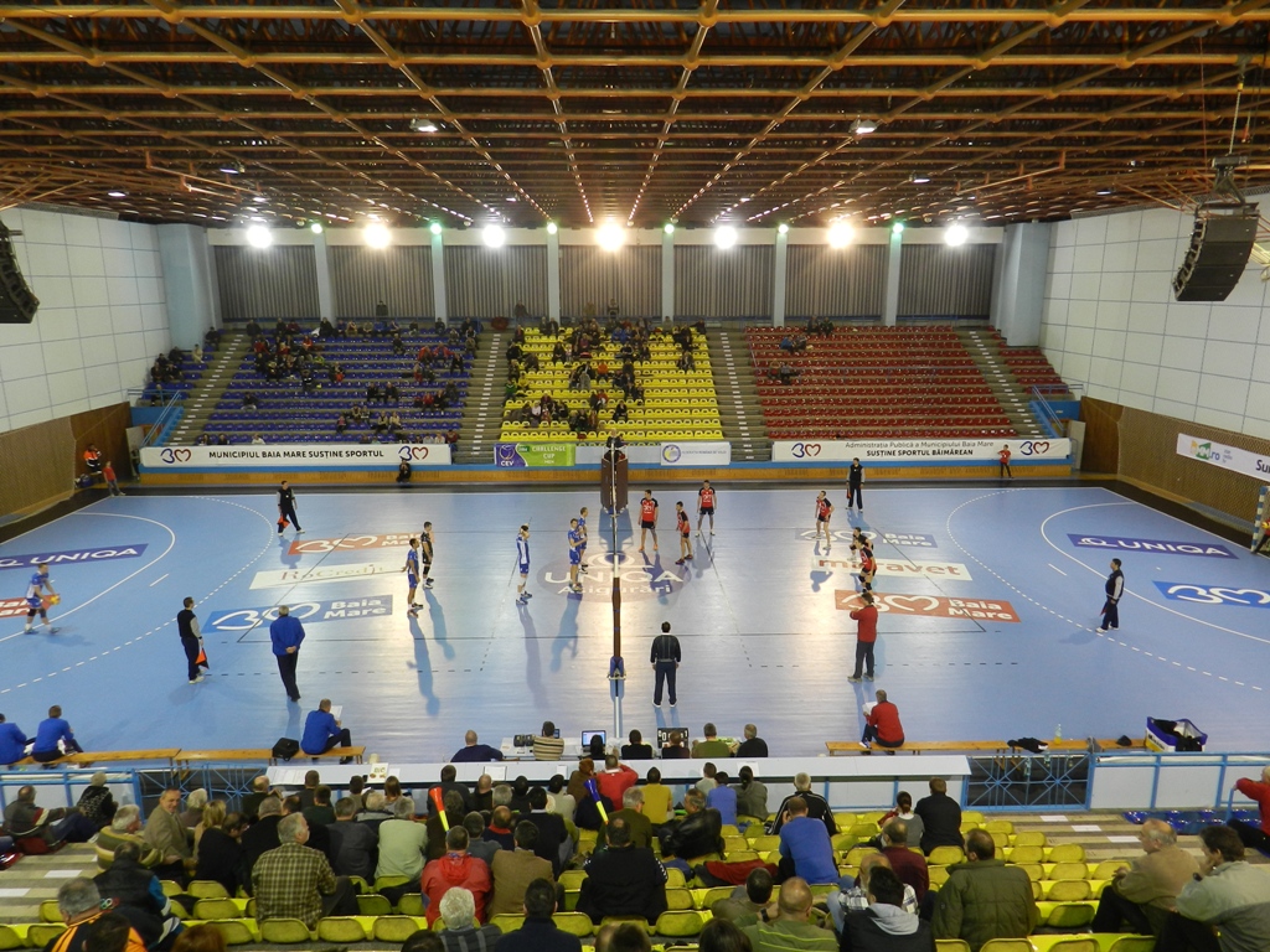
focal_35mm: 23
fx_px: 844
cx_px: 635
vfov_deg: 58.9
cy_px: 476
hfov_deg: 73.9
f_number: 3.4
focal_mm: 4
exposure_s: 1/30
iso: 160
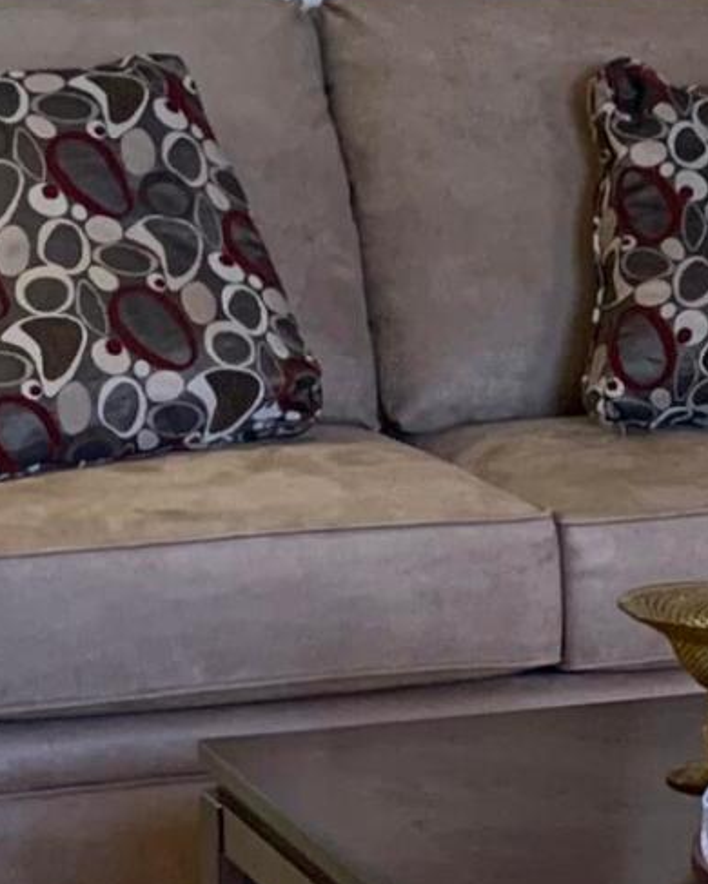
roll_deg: -1.7
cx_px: 1267
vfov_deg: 12.8
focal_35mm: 150
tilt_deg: -11.0
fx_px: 3926
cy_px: 574
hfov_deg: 9.8
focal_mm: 4.25
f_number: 1.8
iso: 250
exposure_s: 1/60
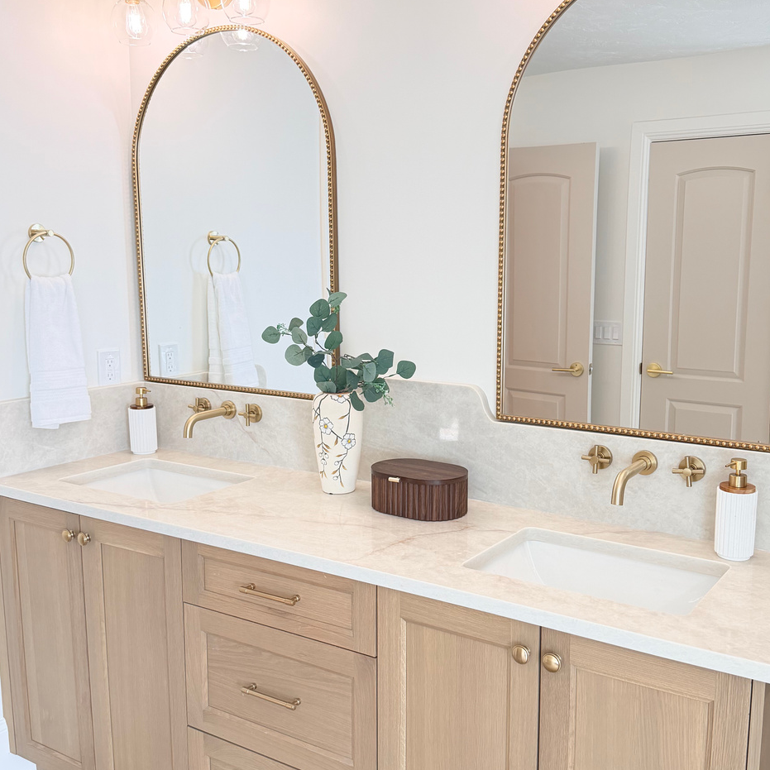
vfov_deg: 47.2
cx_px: 415
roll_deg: -0.6
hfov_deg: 47.2
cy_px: 404
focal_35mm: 35
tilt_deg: -9.8
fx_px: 881
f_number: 1.78
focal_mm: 6.76
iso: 200
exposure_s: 1/214
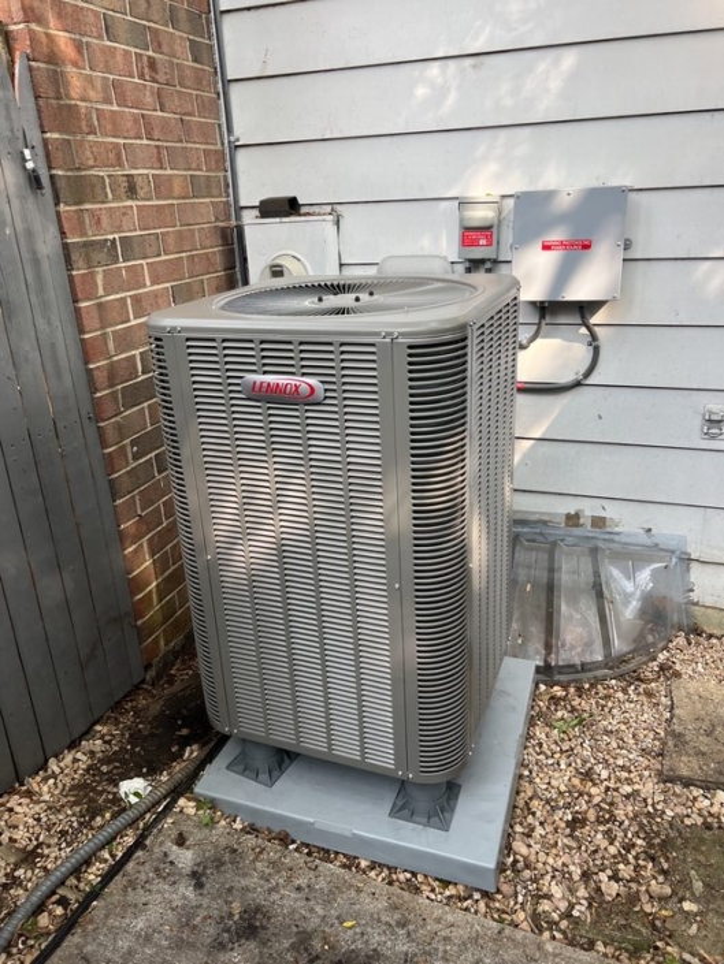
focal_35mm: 26
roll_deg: +3.5
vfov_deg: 67.3
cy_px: 482
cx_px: 362
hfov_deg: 53.1
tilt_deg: -20.0
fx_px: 725
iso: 50
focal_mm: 5.7
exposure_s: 1/339
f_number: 1.5
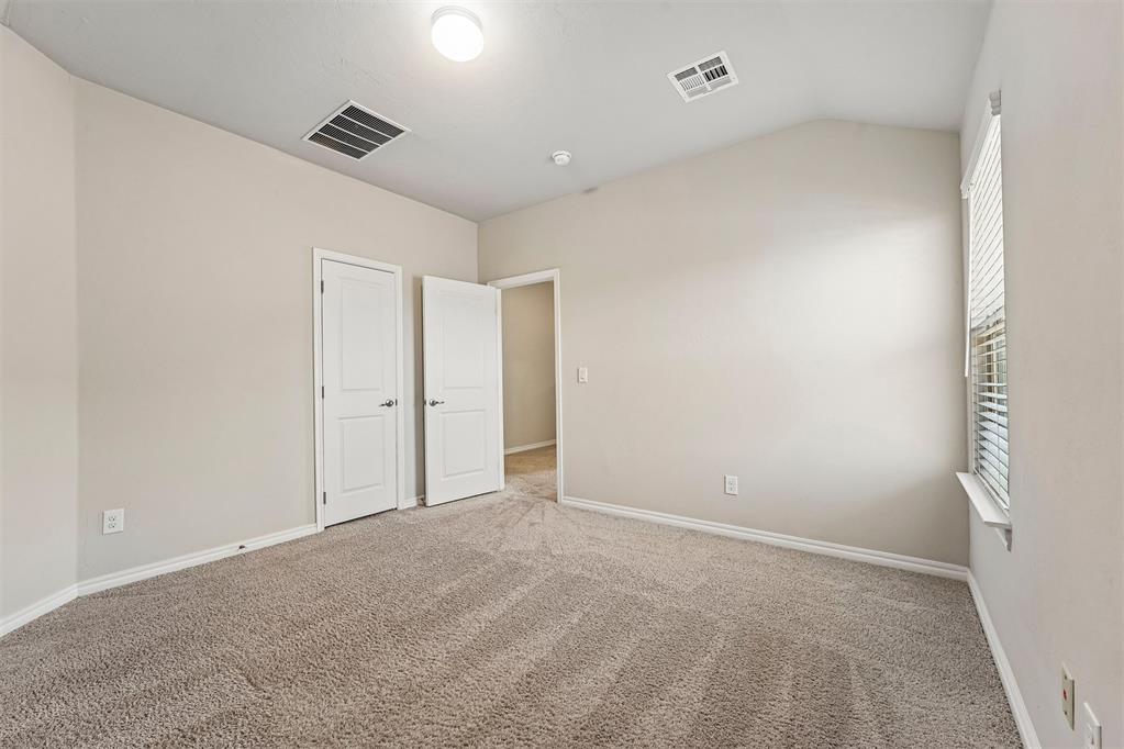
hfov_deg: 104.3
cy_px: 374
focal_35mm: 14
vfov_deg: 81.2
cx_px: 562
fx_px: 437
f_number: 9
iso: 400
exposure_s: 1/13
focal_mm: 14
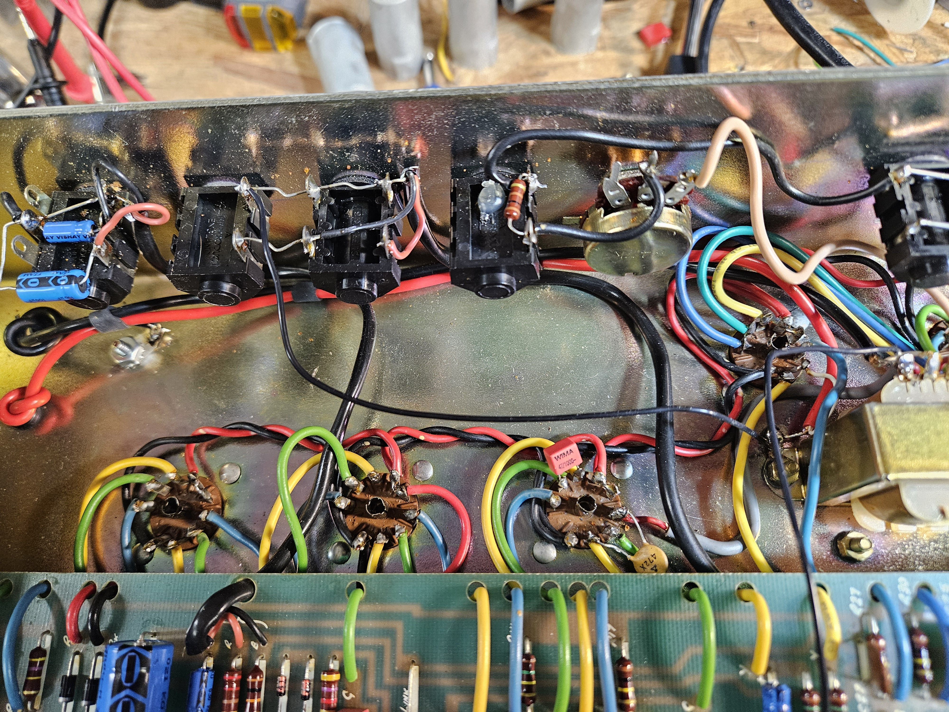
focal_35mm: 23
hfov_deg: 73.9
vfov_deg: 58.9
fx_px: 631
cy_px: 356
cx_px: 474
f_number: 1.8
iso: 800
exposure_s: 1/120
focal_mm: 5.4
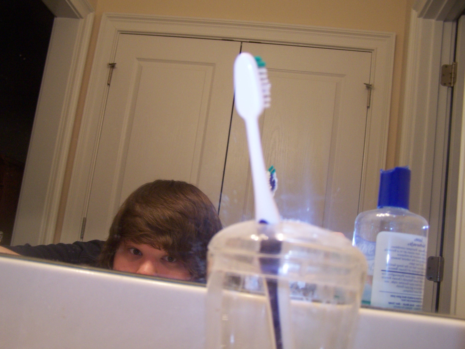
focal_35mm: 38
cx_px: 232
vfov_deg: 37.7
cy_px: 174
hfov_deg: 49.0
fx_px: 510
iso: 140
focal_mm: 6.3
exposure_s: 1/60
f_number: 2.8
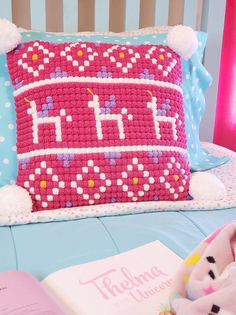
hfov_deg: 28.0
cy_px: 158
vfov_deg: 36.8
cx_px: 118
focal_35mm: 52
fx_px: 473
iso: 250
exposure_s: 1/15
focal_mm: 6
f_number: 2.4
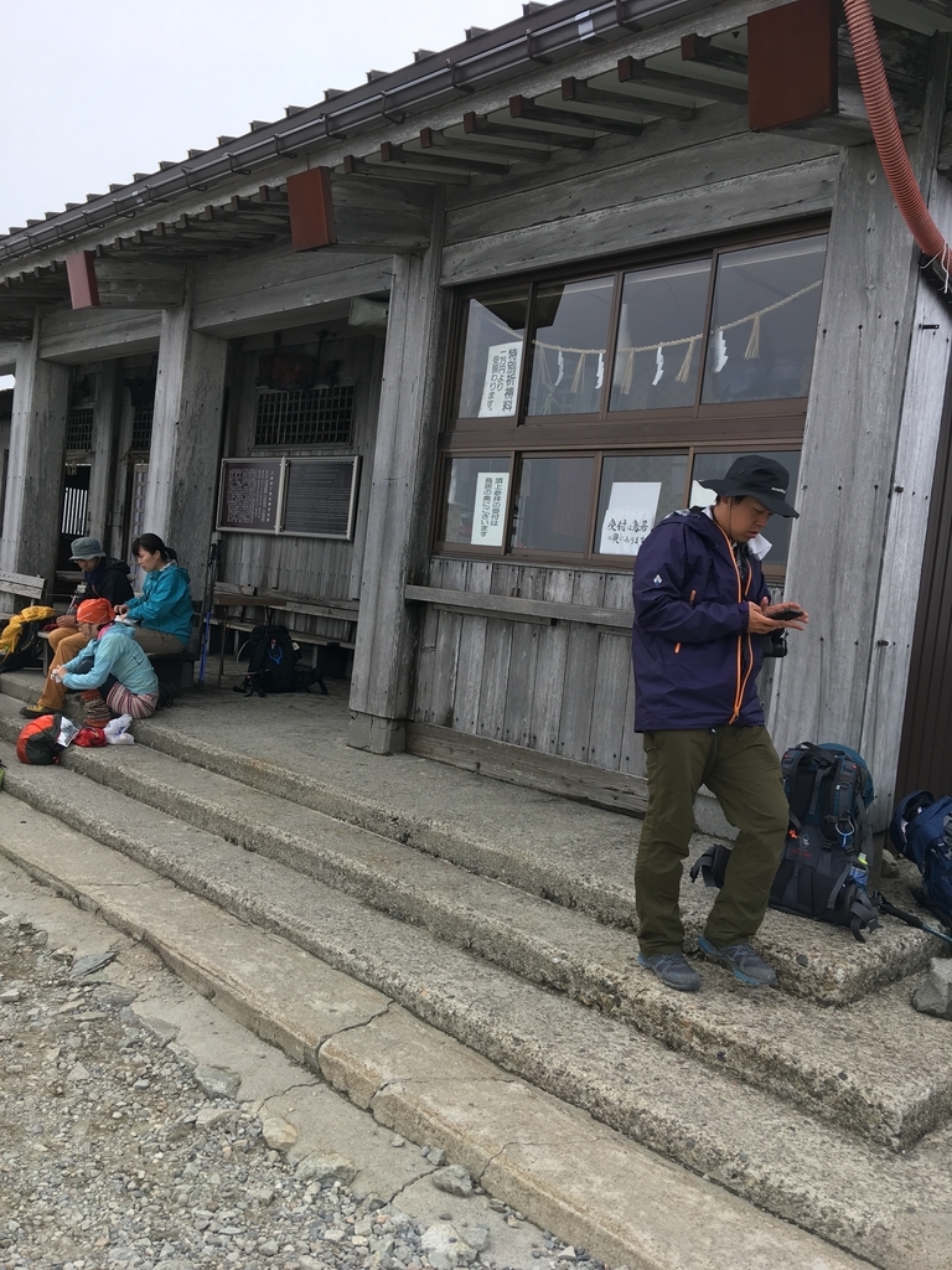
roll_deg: -5.6
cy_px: 635
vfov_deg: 61.7
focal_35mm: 29
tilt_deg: -1.6
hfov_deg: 48.2
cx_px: 476
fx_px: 1063
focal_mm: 4.15
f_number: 2.2
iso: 25
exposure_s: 1/610
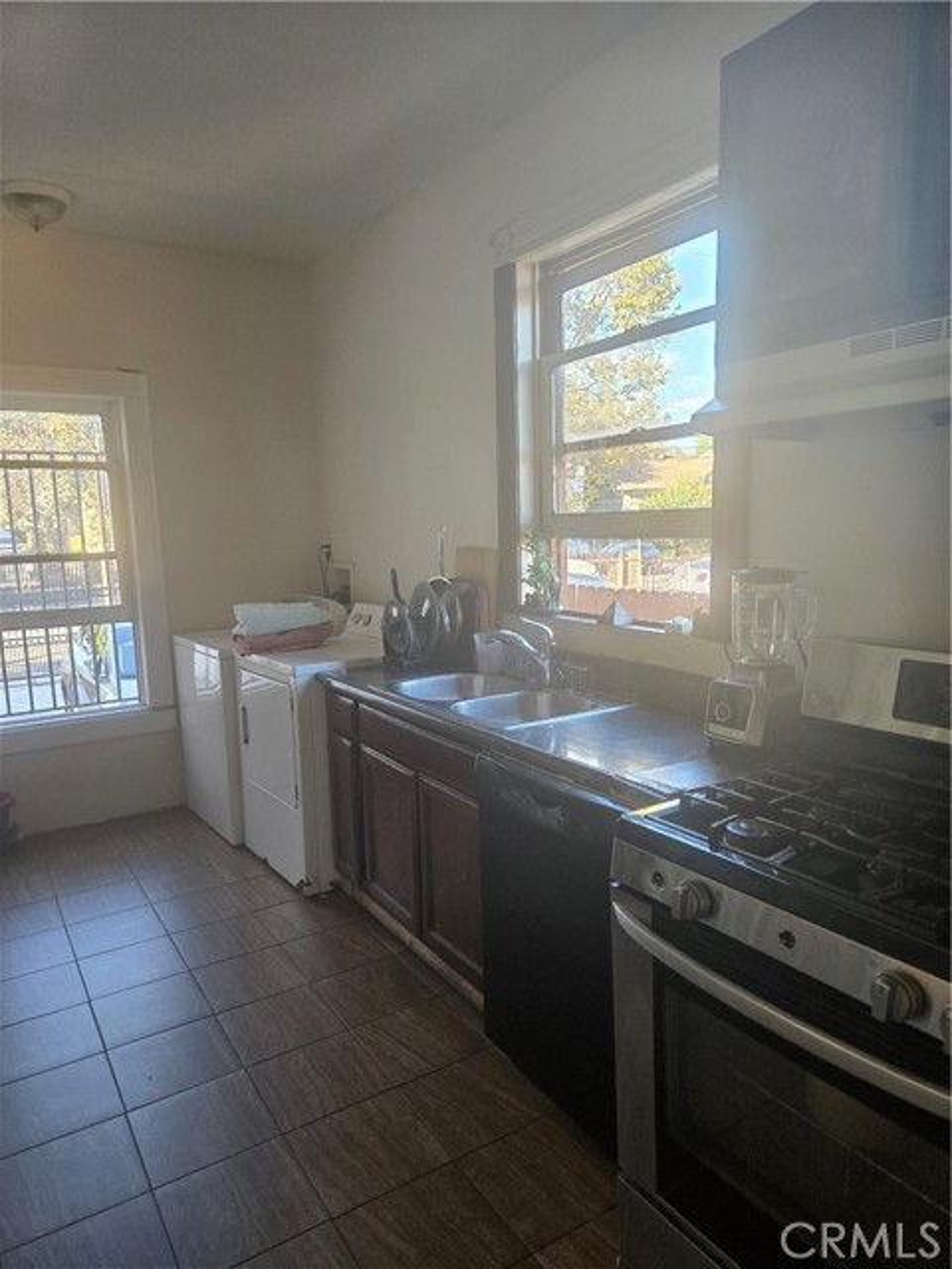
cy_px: 634
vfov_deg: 73.9
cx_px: 476
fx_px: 843
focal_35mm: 23
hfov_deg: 58.9
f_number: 1.8
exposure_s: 1/180
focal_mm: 5.4
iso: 160
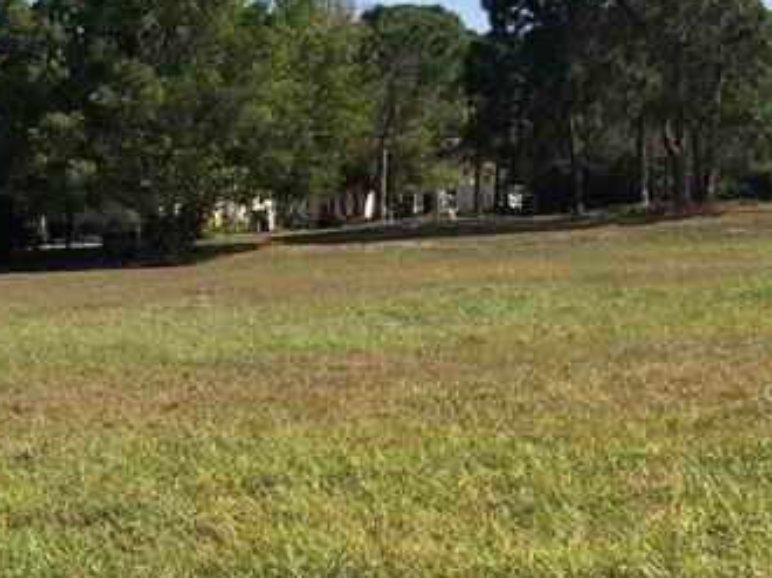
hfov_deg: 20.1
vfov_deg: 16.3
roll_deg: +3.1
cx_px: -215
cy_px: 400
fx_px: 2006
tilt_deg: -4.7
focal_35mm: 90
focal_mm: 4.15
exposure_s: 1/1876
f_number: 2.2
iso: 25
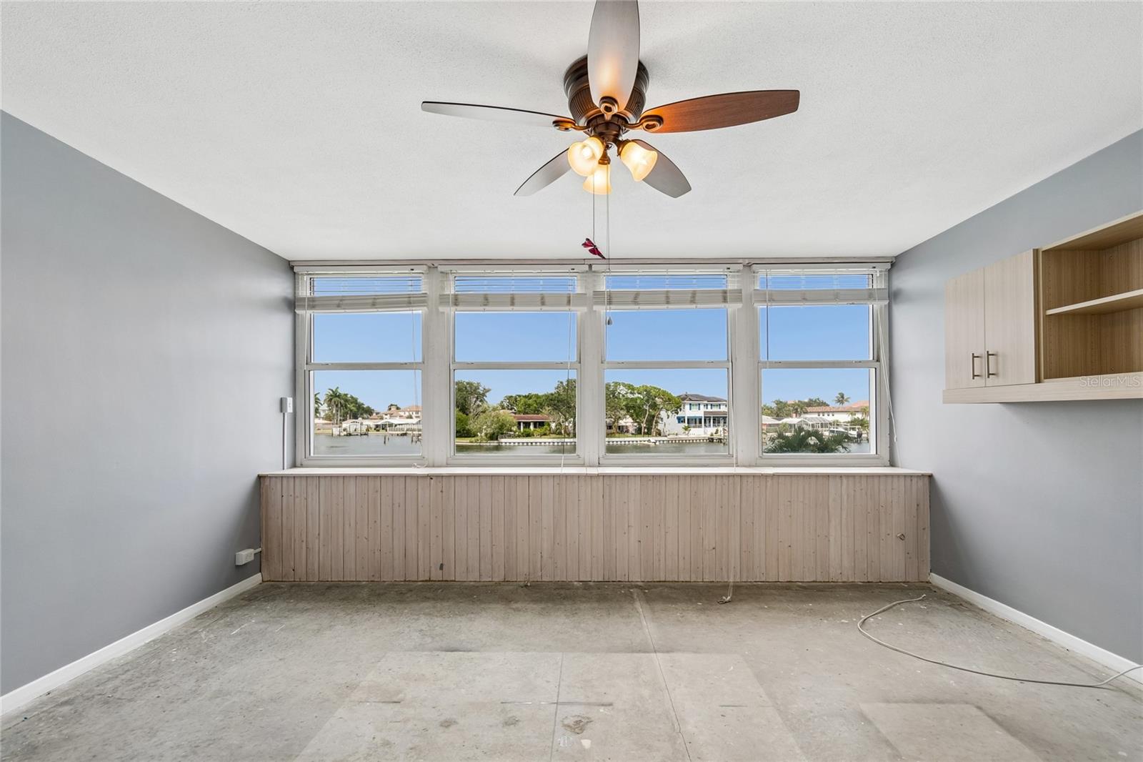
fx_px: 476
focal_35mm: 15
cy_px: 381
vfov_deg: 77.3
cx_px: 572
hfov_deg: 100.4
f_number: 4.5
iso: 100
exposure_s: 1/320
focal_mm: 10
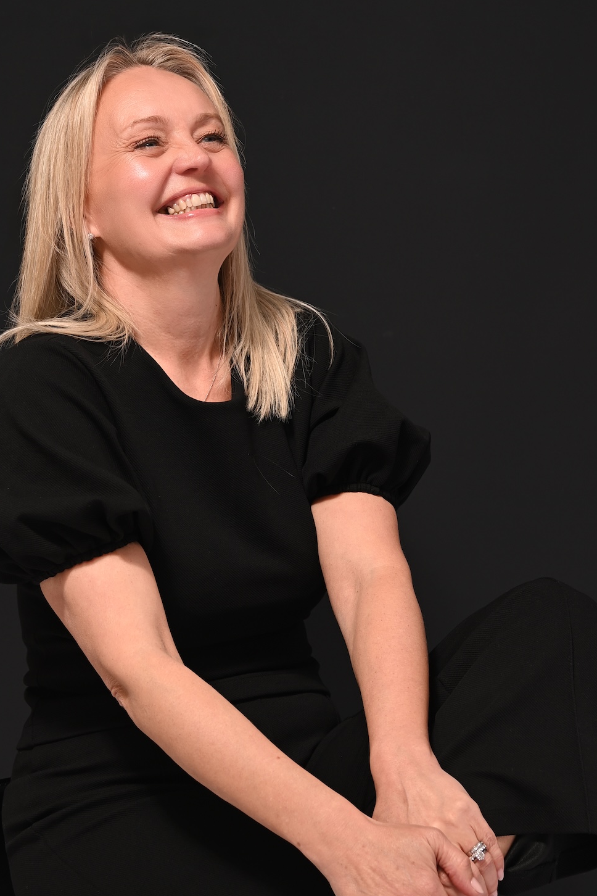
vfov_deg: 25.6
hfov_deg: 17.3
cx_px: 234
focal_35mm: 79
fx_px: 1965
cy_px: 557
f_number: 7.1
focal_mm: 62
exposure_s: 1/100
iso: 100
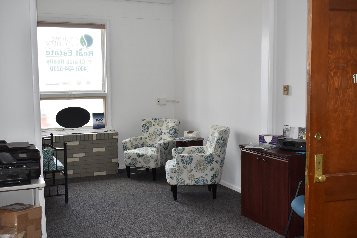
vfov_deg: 31.9
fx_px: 416
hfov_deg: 46.4
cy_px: 119
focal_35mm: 42
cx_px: 178
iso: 800
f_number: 5
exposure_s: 1/100
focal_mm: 28
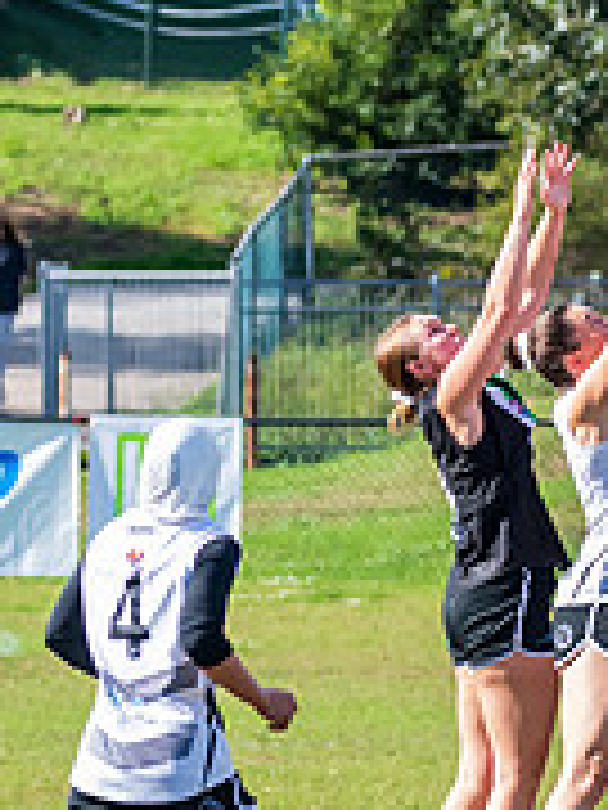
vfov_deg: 1.9
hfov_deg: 1.4
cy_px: 629
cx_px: 642
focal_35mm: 1049
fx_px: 24566
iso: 800
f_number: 8
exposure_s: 1/1000
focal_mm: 220
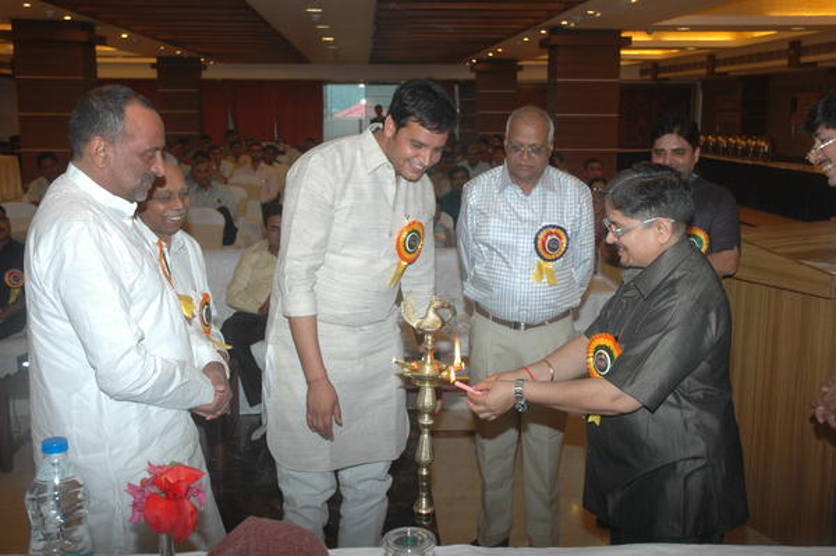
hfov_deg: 45.0
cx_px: 418
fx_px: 1009
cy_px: 278
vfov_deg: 30.8
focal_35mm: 44
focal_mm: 29
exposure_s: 1/60
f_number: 4.5
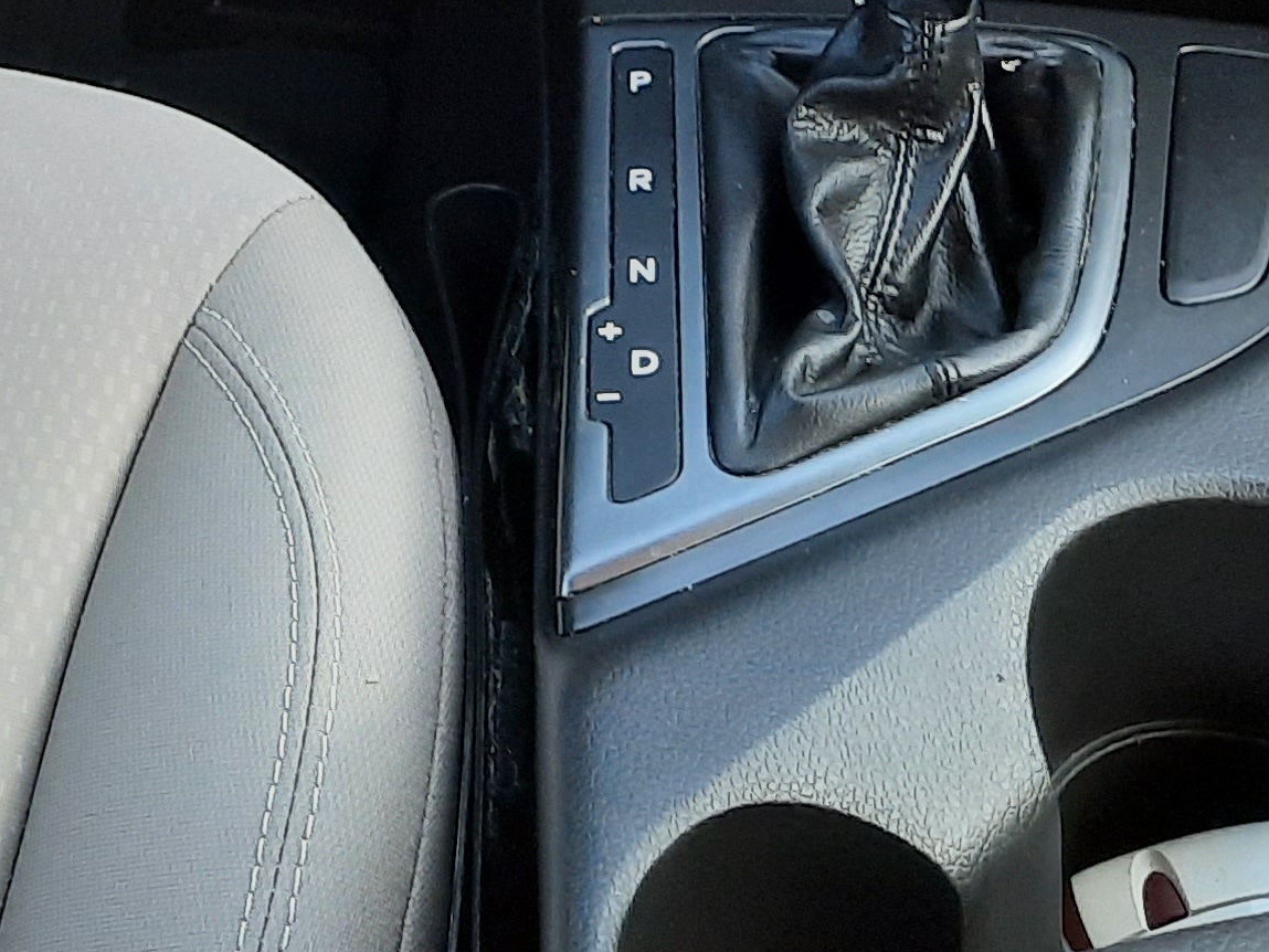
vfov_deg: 15.2
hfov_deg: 21.9
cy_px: -626
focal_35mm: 87
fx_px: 3190
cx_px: 105
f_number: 2
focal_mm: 4.6
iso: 125
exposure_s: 1/60
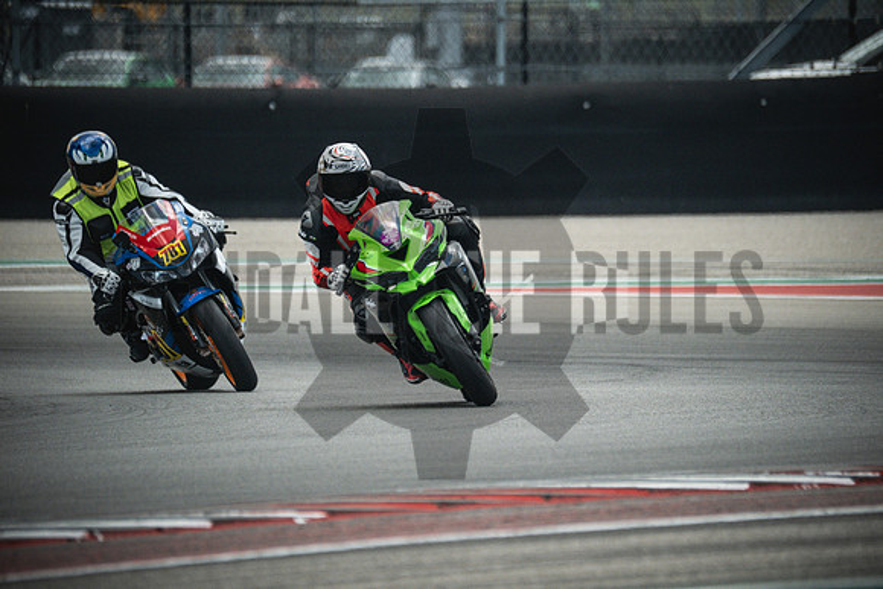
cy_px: 294
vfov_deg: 2.3
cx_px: 442
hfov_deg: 3.4
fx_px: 14719
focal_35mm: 600
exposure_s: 1/1600
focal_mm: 400
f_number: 5.6
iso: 1600
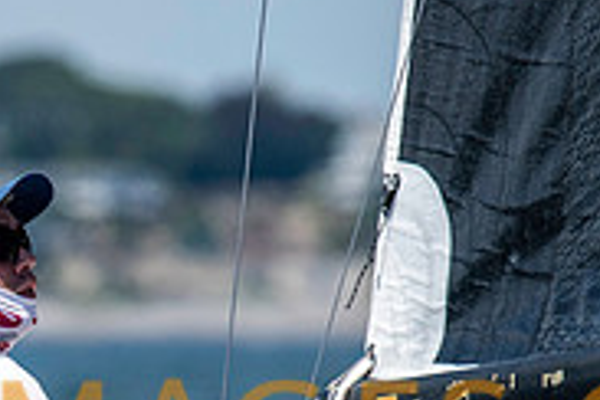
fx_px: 23748
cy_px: 405
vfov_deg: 1.0
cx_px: -36
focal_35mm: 1425
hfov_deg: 1.4
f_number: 5.6
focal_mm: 300
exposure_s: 1/2500
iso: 320
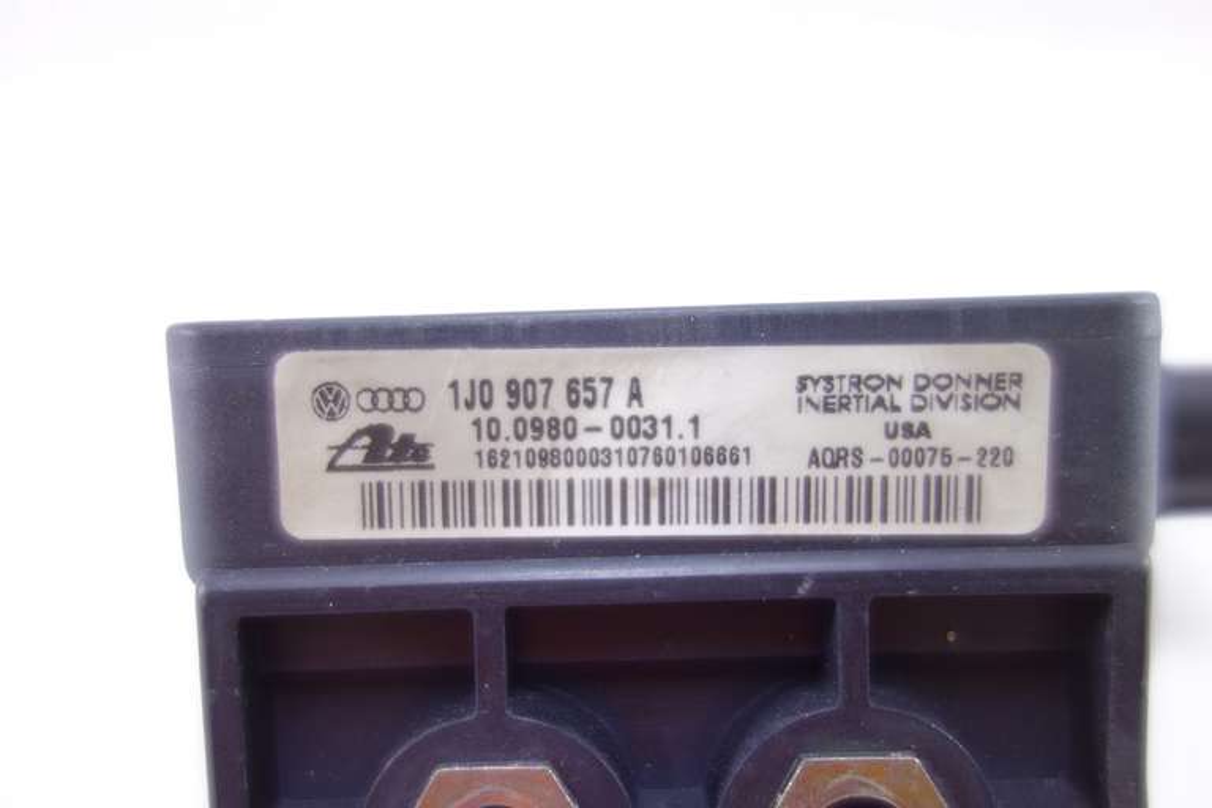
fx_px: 943
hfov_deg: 65.5
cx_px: 606
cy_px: 404
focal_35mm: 28
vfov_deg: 46.4
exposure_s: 1/60
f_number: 1.8
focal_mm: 10.4
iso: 125
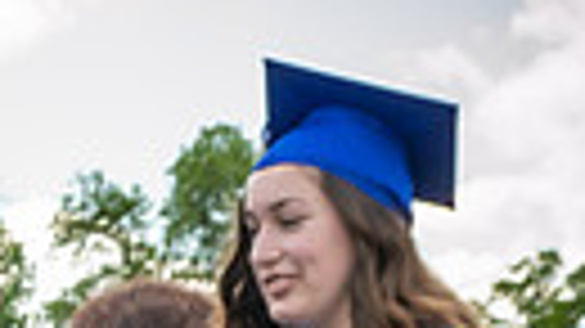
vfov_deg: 4.6
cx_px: -230
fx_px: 4000
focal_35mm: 258
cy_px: 791
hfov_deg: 8.2
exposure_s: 1/200
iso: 200
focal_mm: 26
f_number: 7.1
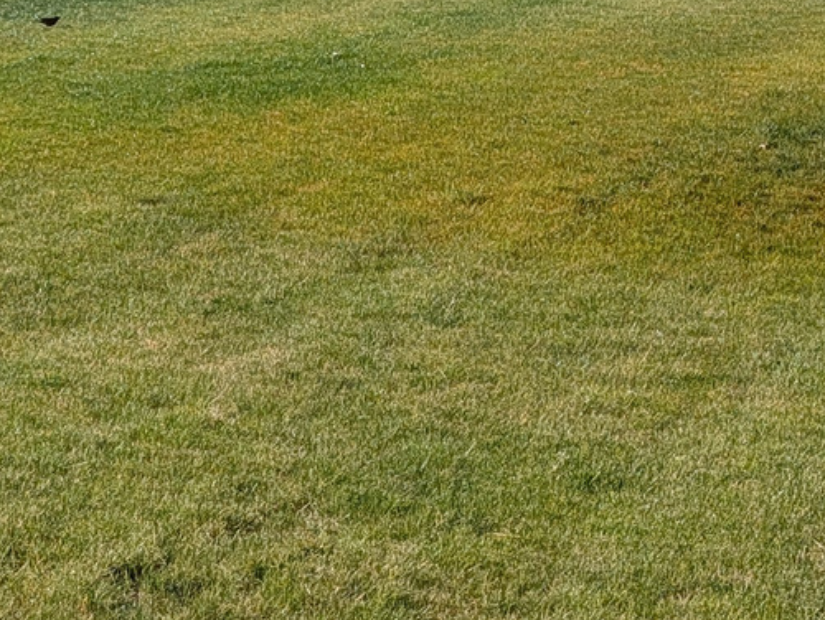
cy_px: 564
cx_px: -48
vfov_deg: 14.9
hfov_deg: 19.3
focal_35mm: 98
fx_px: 2338
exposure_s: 1/951
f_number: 1.68
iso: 17
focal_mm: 6.9
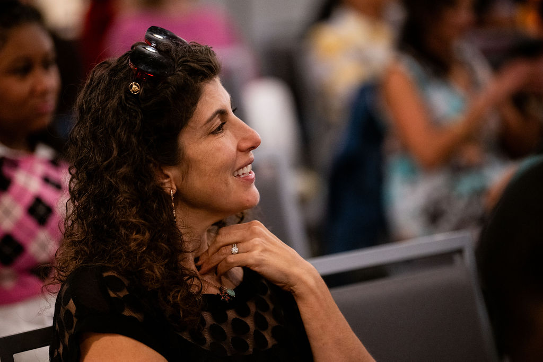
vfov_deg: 8.3
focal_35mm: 165
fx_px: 2489
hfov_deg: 12.5
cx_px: 272
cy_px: 181
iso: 2500
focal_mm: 165
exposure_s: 1/100
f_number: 2.8
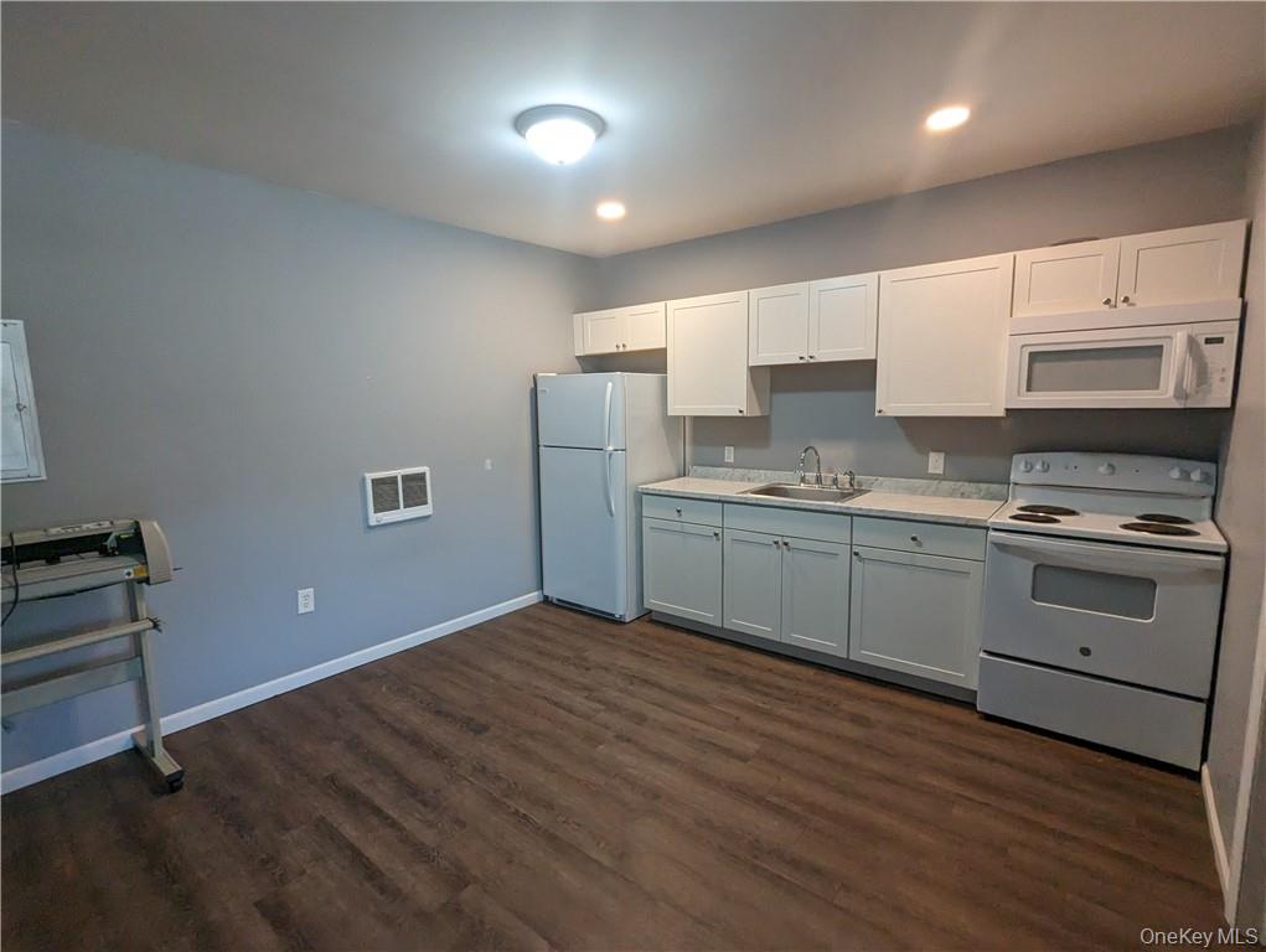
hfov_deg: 94.4
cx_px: 633
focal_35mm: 16
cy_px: 476
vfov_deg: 78.2
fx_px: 586
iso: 419
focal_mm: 2.35
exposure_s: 1/120
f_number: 2.2
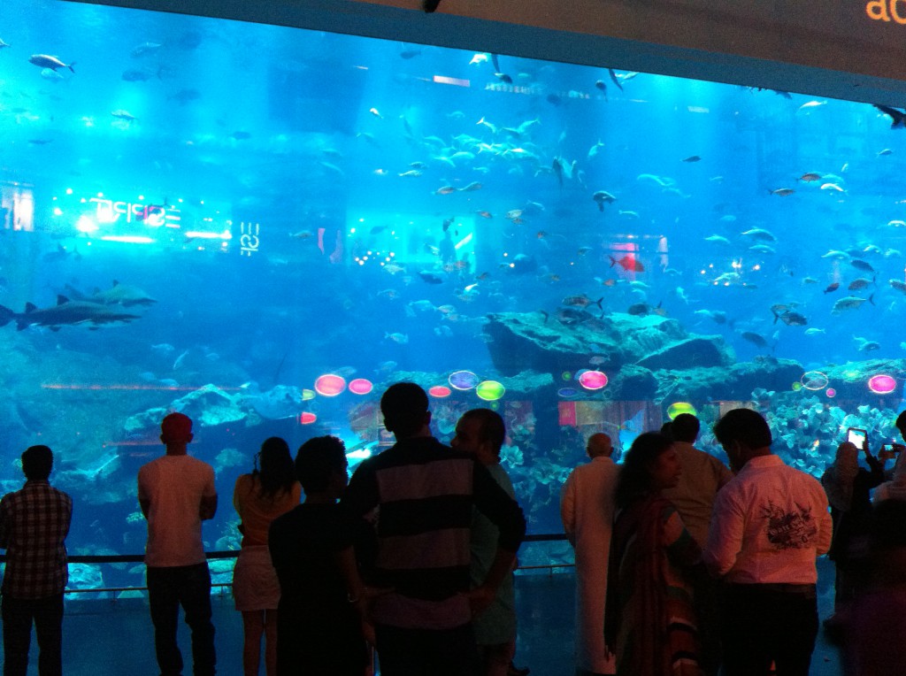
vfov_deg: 40.6
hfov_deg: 52.7
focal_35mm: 35
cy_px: 338
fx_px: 914
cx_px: 453
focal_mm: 3.85
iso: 500
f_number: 2.8
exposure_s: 1/17
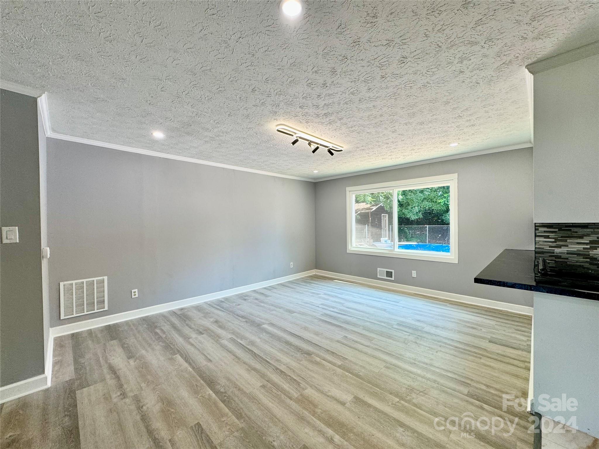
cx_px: 300
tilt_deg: -1.0
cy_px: 224
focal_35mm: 14
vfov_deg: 85.7
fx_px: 242
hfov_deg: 102.1
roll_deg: +0.5
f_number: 2.2
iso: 64
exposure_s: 1/120
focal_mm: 2.22
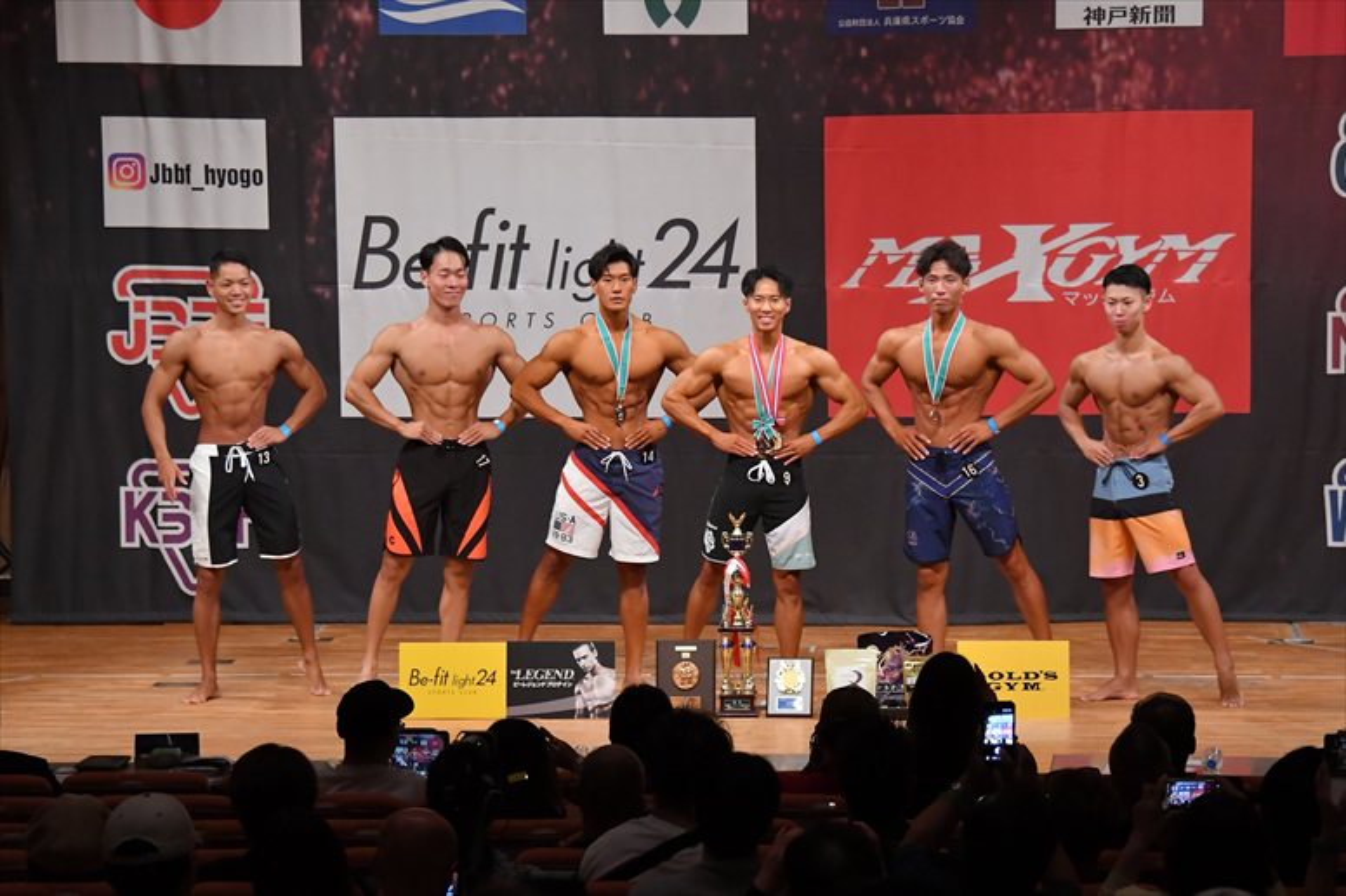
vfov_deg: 9.3
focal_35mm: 147
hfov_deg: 14.0
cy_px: 448
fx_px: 5494
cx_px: 673
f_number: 5.6
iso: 5600
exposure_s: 1/400
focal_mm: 98
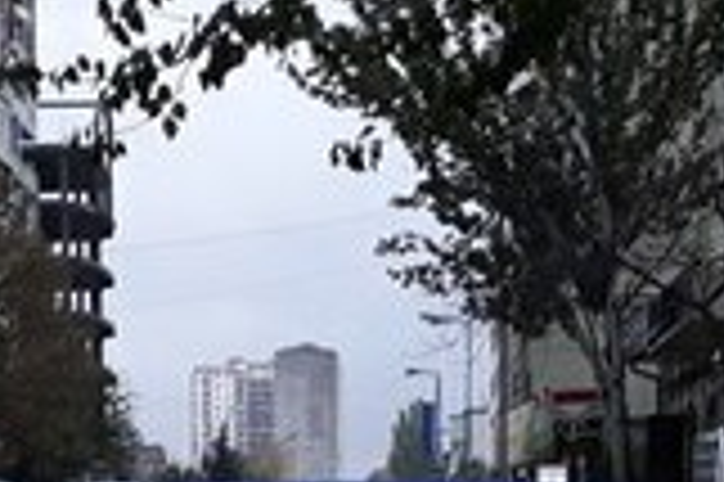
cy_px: 1025
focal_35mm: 115
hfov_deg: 17.7
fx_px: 2310
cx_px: 216
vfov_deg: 10.7
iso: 100
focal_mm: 3.71
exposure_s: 1/50
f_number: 1.7
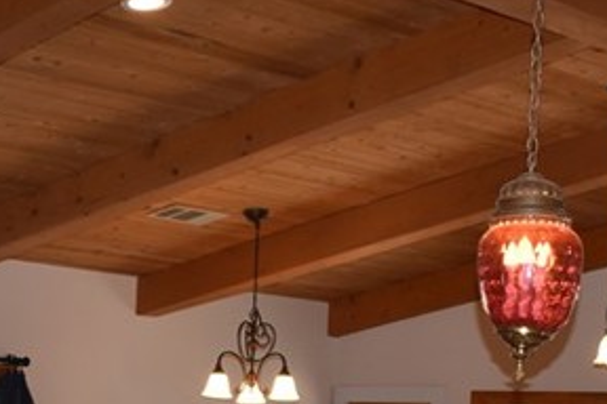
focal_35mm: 96
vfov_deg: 13.5
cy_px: 588
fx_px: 1619
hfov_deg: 21.2
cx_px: 327
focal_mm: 18
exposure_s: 1/60
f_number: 3.5
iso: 200
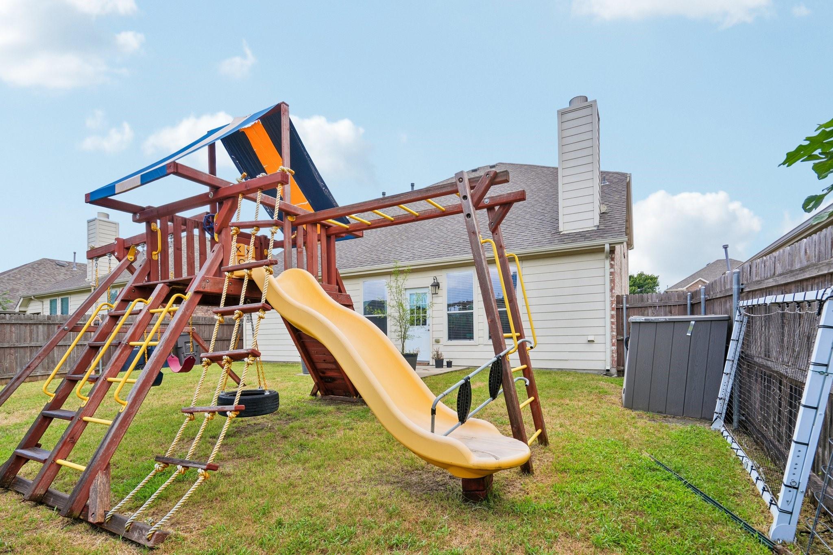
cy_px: 278
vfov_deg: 73.7
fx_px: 370
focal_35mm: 16
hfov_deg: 96.7
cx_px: 416
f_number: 8
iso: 100
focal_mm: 16
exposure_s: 1/250
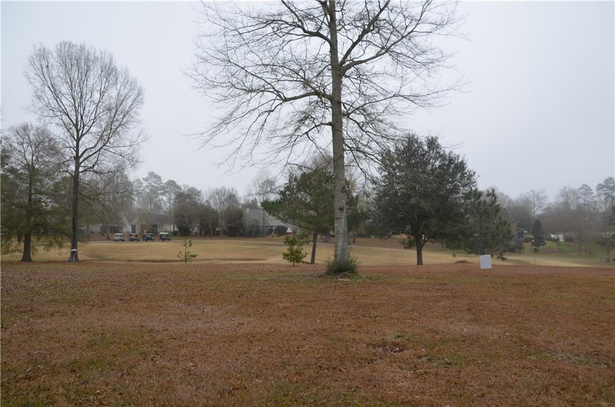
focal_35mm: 27
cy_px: 204
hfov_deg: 67.5
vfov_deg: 47.7
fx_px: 460
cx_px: 308
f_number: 8
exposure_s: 1/250
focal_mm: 18
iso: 180
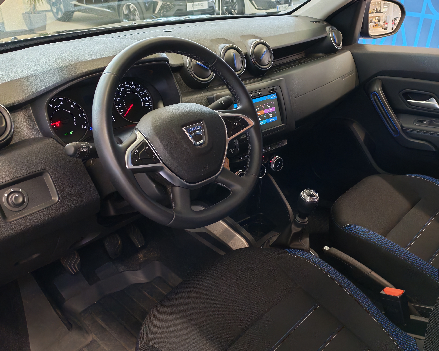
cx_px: 232
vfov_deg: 44.5
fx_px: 429
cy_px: 179
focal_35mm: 33
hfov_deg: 54.2
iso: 1250
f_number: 1.9
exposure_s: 1/100
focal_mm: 6.12
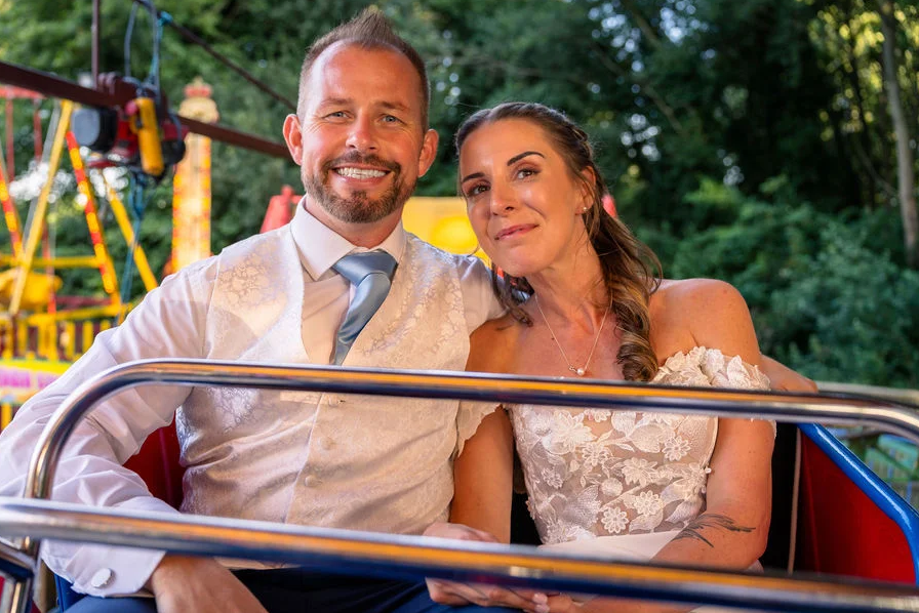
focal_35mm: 32
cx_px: 411
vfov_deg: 41.1
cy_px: 311
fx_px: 817
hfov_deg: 58.6
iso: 320
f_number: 2.8
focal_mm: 28
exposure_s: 1/400
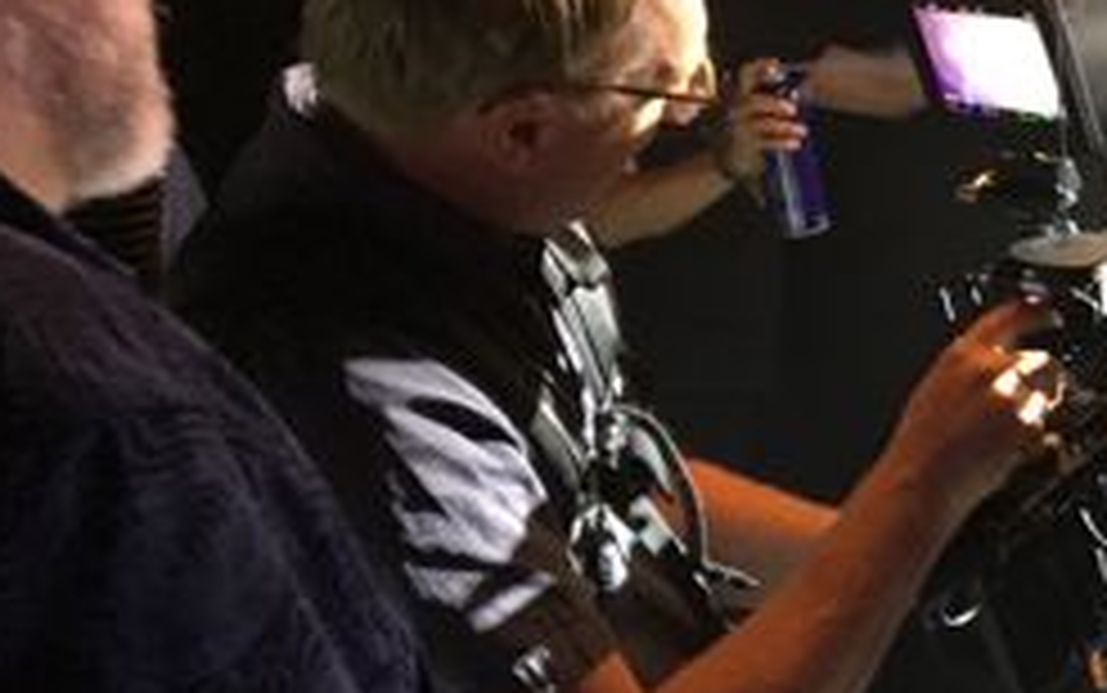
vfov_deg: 17.4
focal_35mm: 75
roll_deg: +0.2
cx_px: 1323
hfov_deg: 24.9
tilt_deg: -7.1
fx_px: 2264
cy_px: 279
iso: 200
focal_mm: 4.15
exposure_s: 1/20
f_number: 2.2
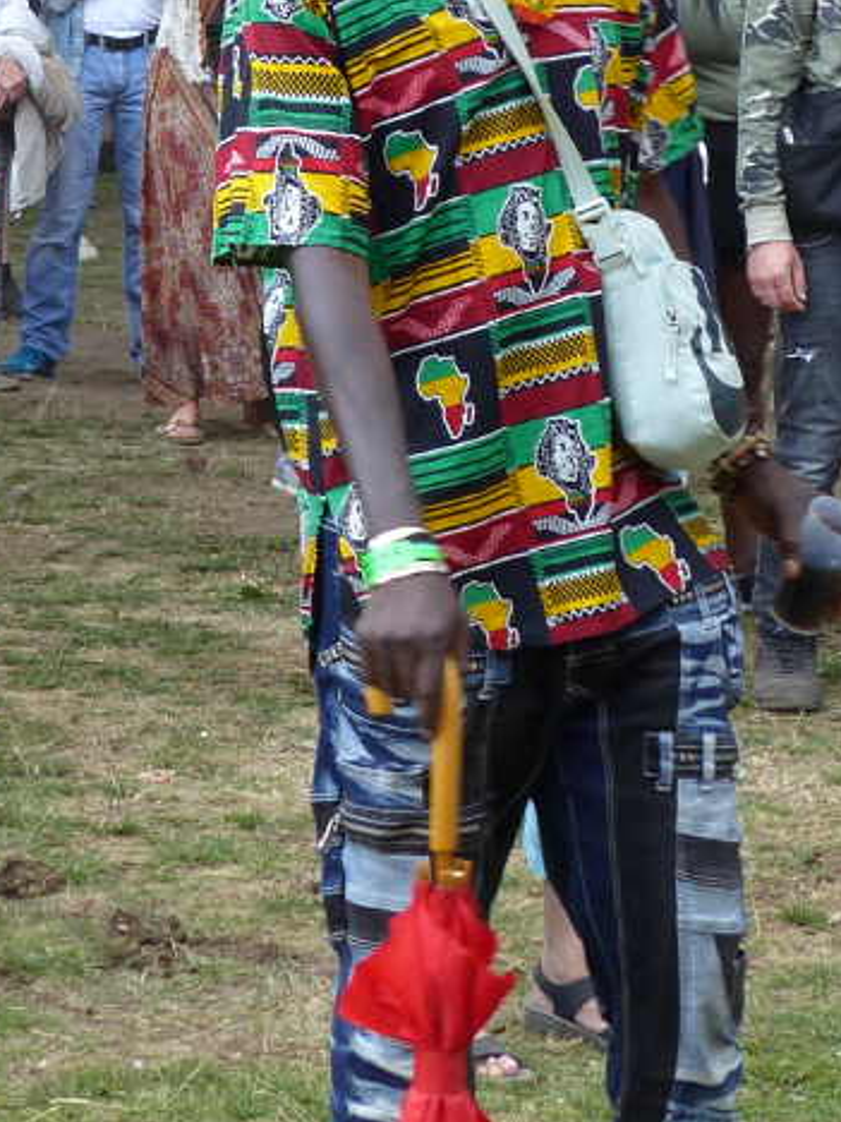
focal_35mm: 111
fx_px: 3596
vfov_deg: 17.7
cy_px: 391
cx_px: 828
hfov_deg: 13.2
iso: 125
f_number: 2.8
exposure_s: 1/125
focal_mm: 9.4
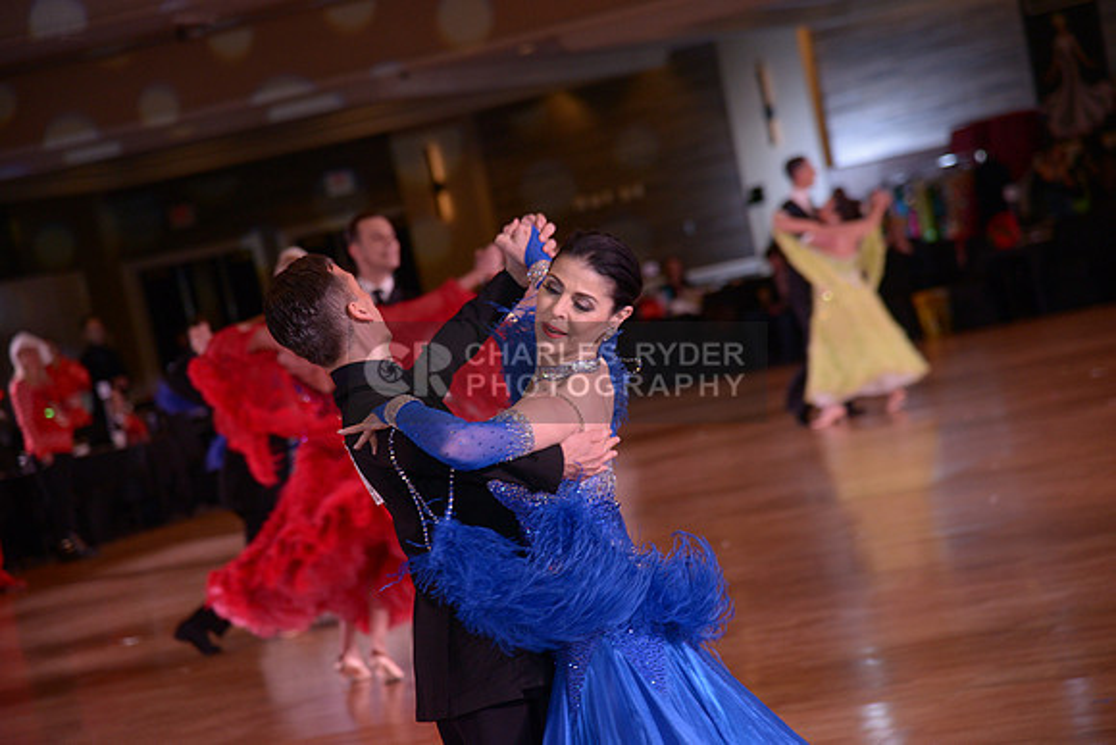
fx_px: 3721
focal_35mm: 120
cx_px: 558
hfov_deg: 17.1
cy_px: 372
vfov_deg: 11.4
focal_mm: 120
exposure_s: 1/200
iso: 1250
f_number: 5
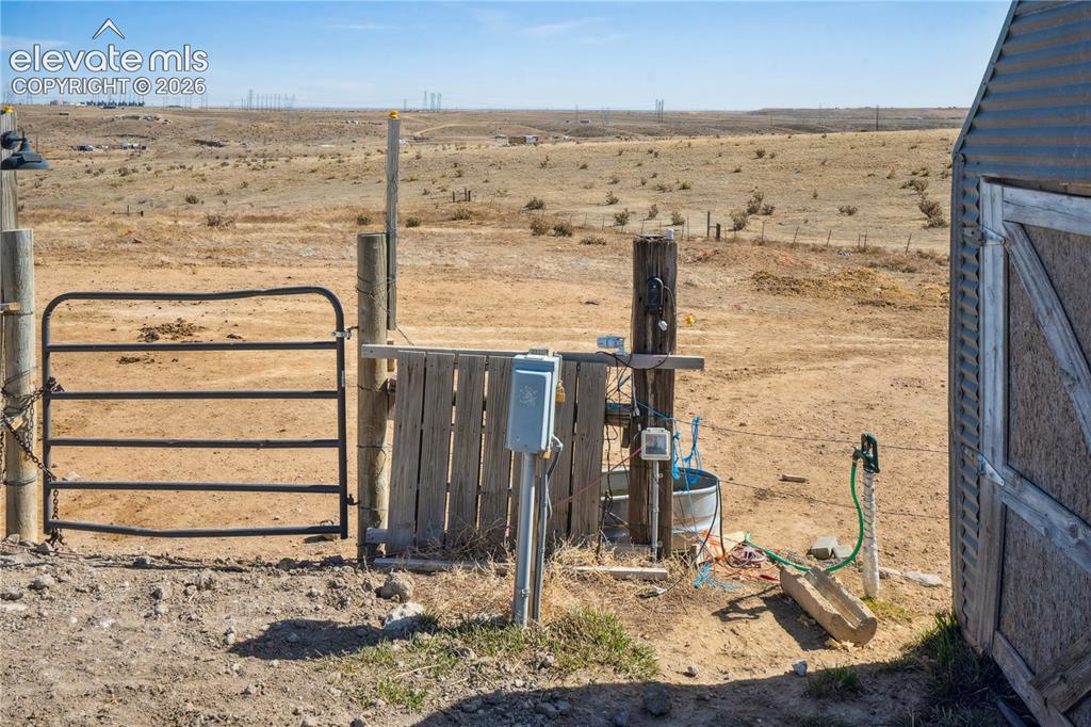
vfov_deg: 37.8
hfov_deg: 54.4
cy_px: 364
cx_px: 546
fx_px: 1060
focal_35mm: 35
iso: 1250
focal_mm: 35
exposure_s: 1/800
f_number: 10
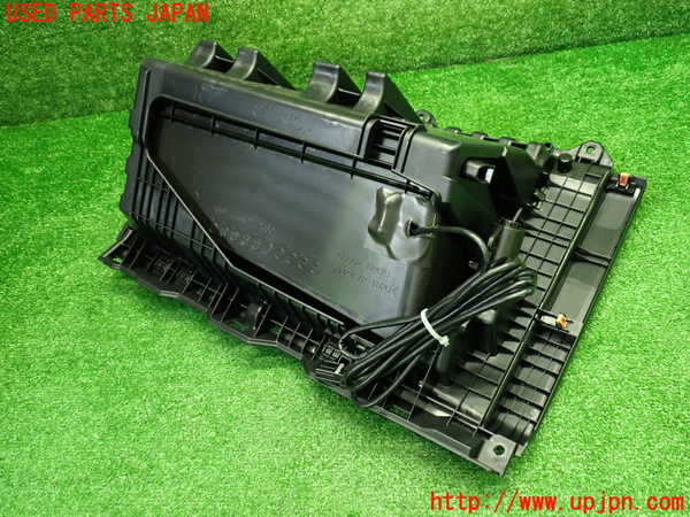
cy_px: 258
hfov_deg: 60.0
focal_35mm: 30
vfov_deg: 46.8
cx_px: 345
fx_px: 598
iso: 320
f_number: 2.3
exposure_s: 1/30
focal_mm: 5.4
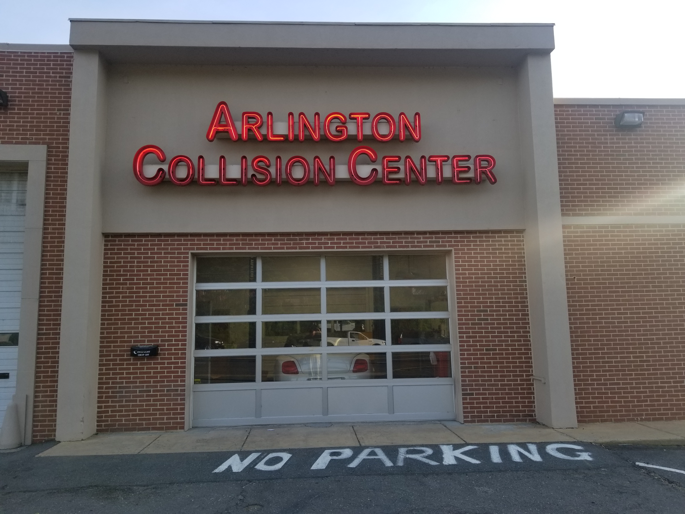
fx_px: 515
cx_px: 342
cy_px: 257
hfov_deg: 67.3
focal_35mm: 26
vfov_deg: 53.1
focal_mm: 4.3
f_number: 1.7
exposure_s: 1/834
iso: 50
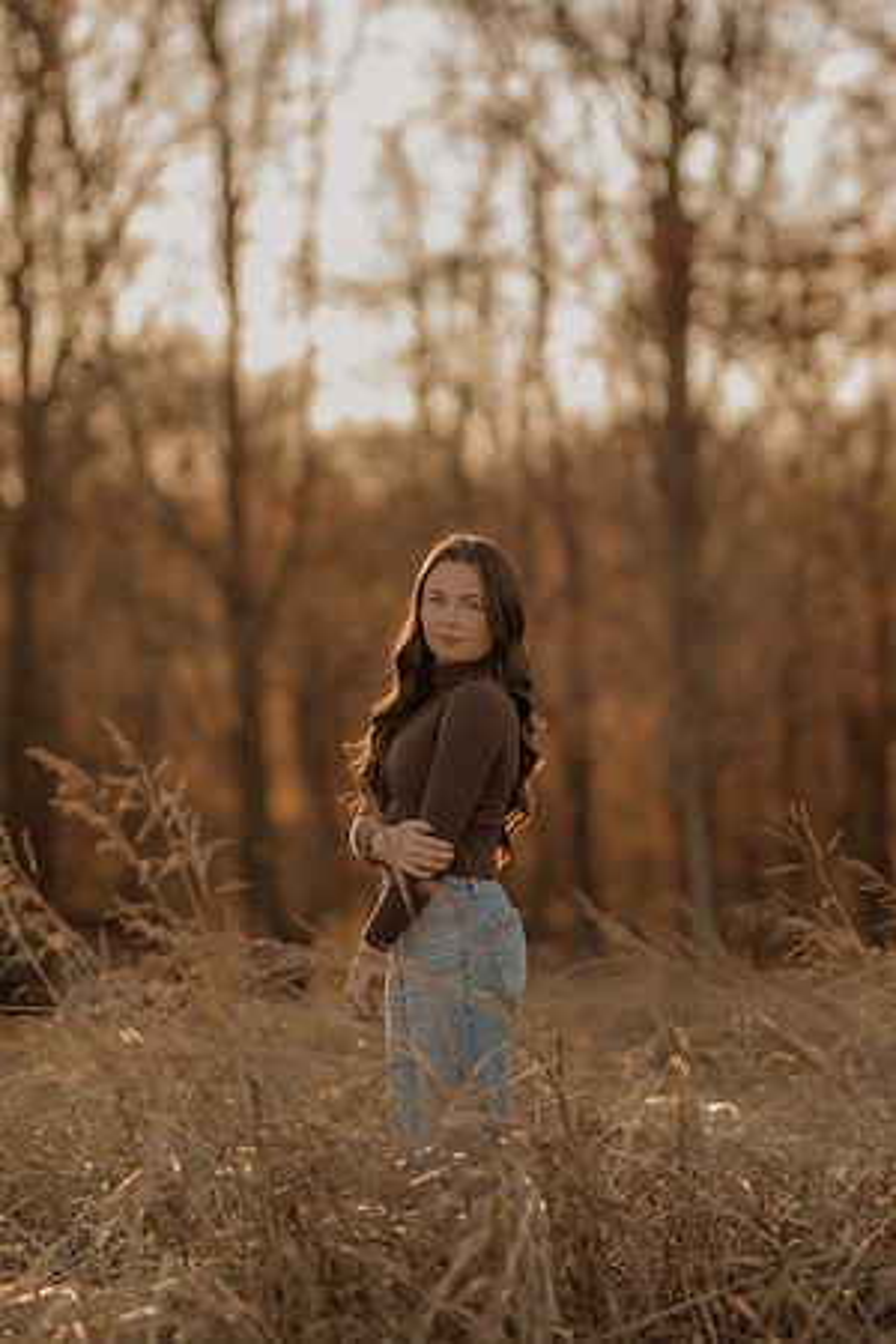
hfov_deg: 10.8
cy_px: 672
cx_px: 448
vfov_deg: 16.1
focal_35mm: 127
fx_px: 4741
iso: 200
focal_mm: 85
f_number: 1.4
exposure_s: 1/1250
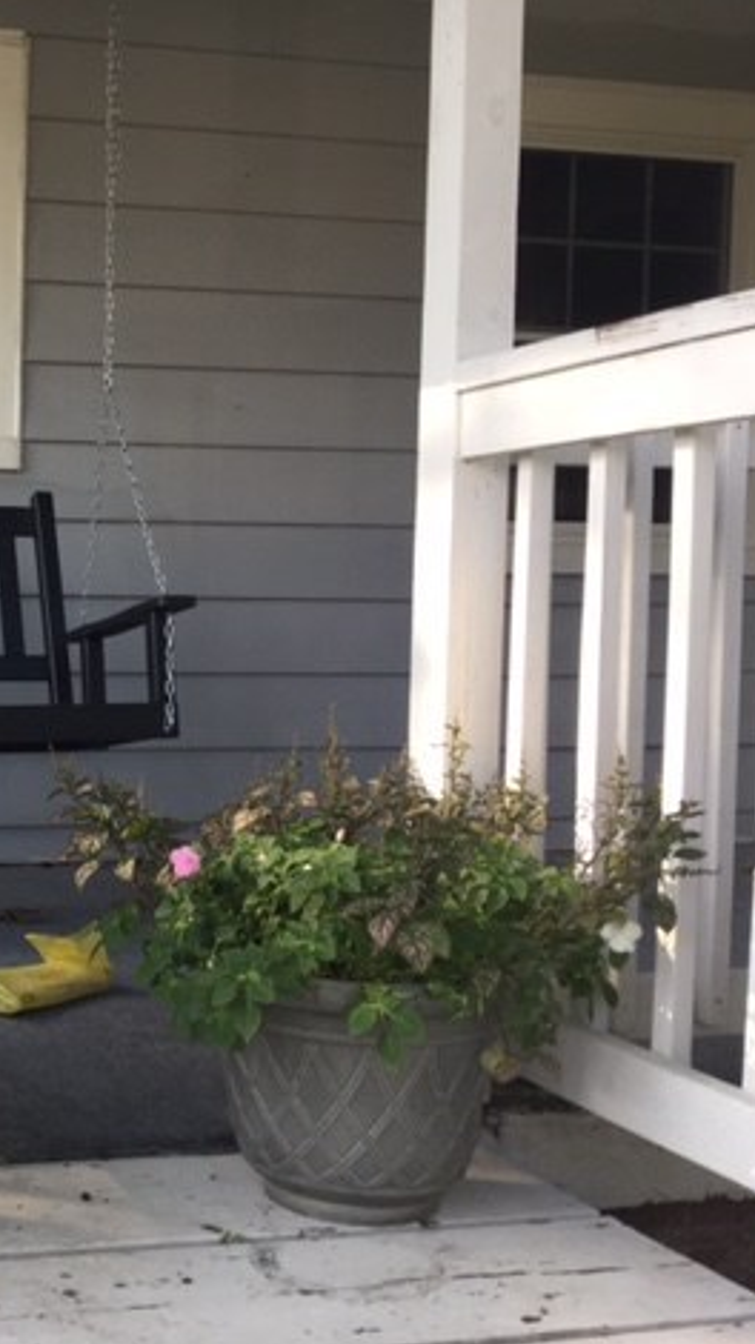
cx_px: -120
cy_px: 681
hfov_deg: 23.9
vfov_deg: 44.6
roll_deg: -1.1
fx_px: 1639
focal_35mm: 46
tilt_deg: -5.6
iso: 40
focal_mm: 3.3
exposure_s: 1/120
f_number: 2.4
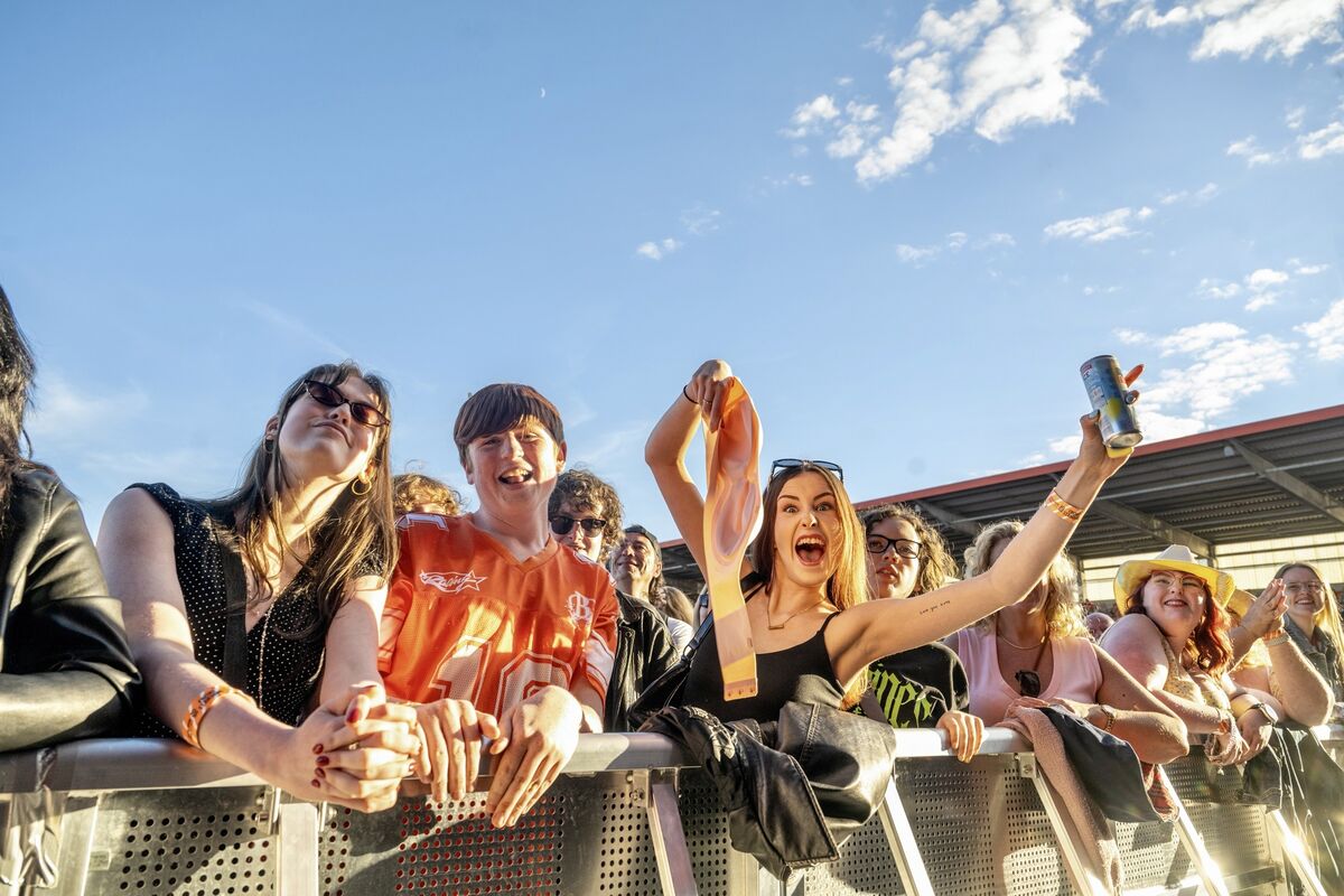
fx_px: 896
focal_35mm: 24
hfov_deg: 73.7
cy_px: 448
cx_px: 672
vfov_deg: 53.1
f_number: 5.6
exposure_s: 1/400
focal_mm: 24
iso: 400
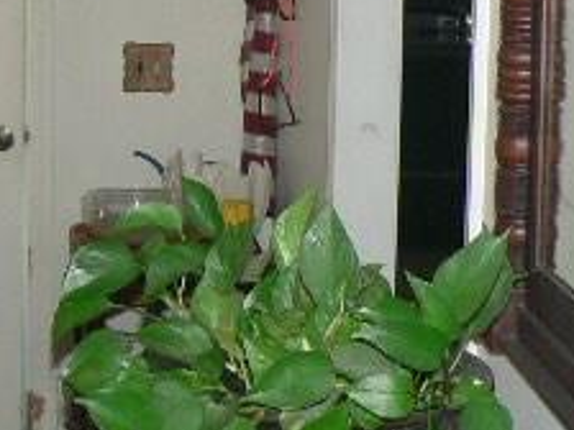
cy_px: 41
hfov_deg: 18.5
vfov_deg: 14.2
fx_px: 1708
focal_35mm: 103
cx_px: -23
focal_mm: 6
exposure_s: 1/60
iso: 200
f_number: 2.8
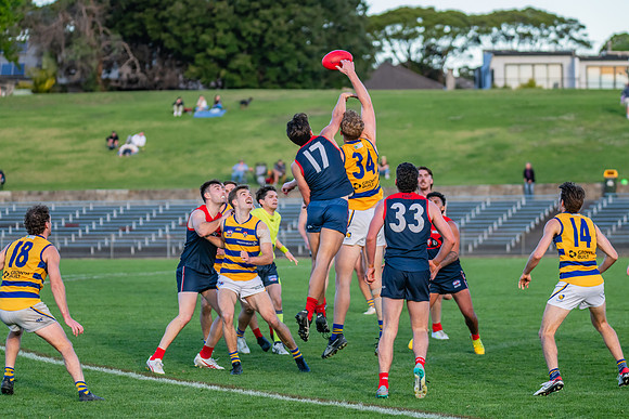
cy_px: 200
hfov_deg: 11.3
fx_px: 3170
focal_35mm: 181
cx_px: 333
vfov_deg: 7.6
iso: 800
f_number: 4
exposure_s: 1/1250
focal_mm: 170
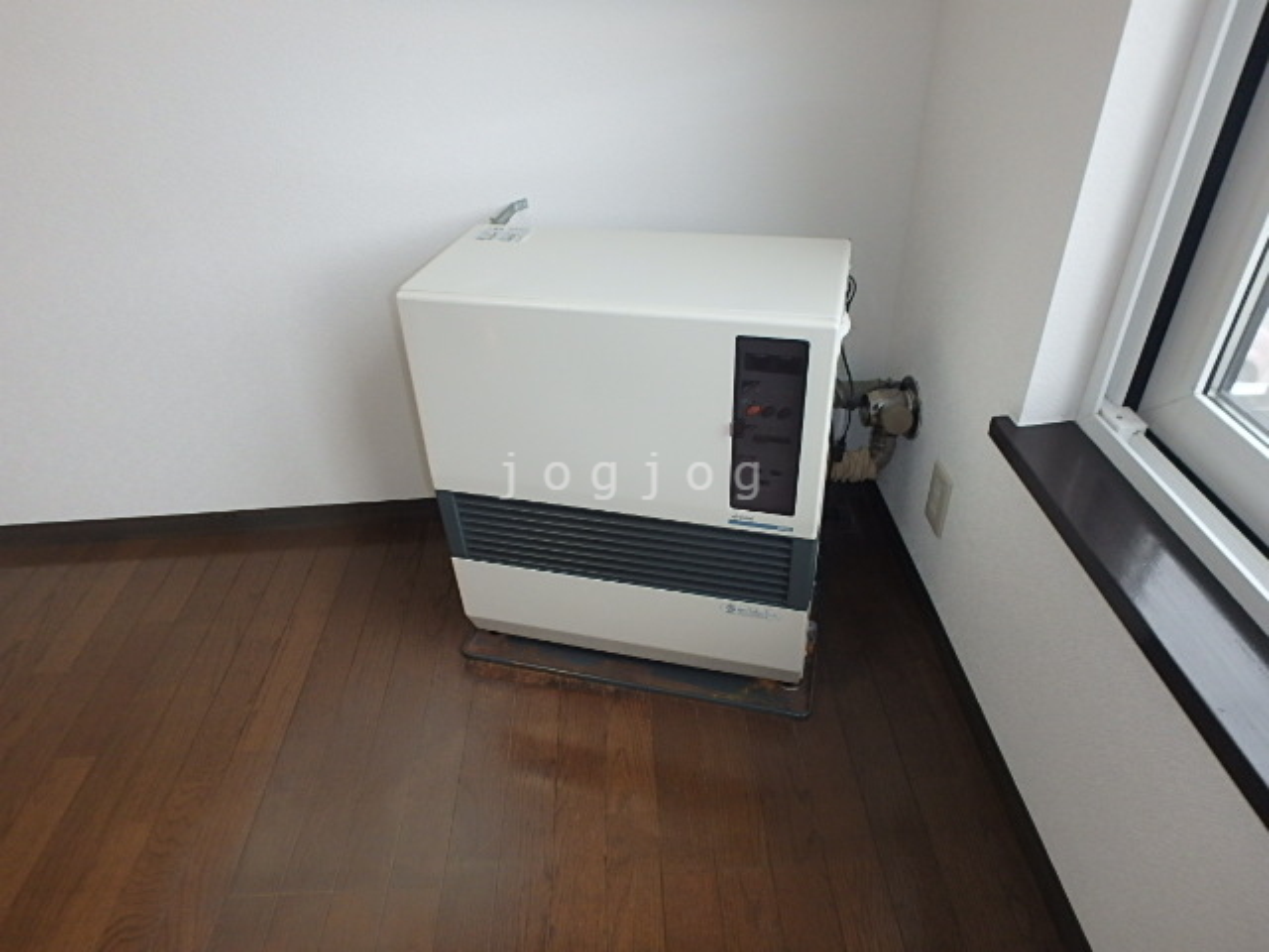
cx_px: 634
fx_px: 770
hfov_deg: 79.0
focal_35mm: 21
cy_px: 476
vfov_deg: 63.4
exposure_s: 1/30
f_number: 3.5
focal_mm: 3.7
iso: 250
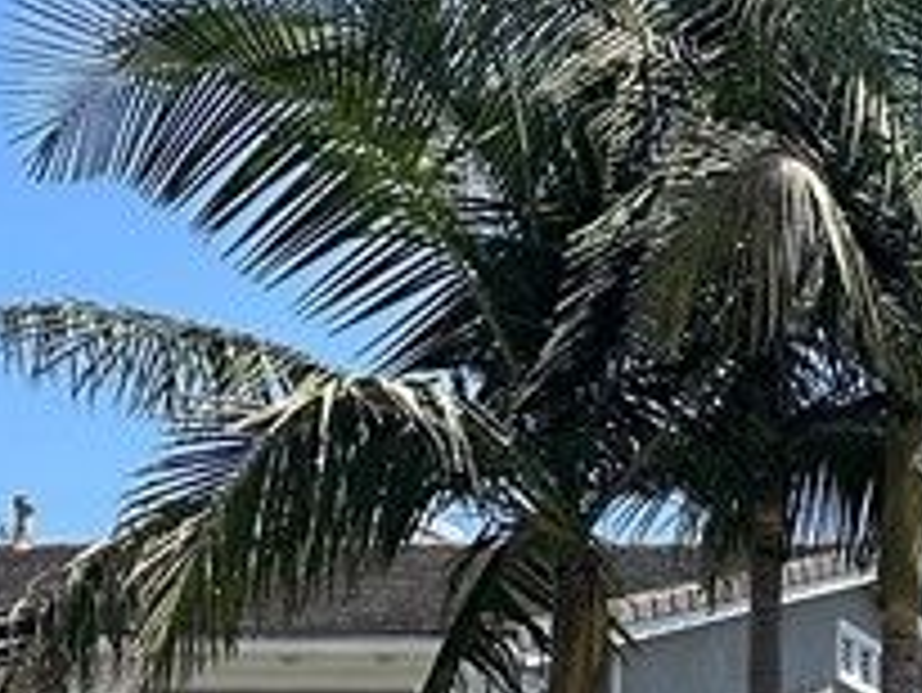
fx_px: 3198
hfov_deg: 13.0
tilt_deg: +1.3
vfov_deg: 11.3
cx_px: 2132
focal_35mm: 120
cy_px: 1350
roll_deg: +0.1
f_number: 1.78
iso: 80
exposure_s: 1/4545
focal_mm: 6.86
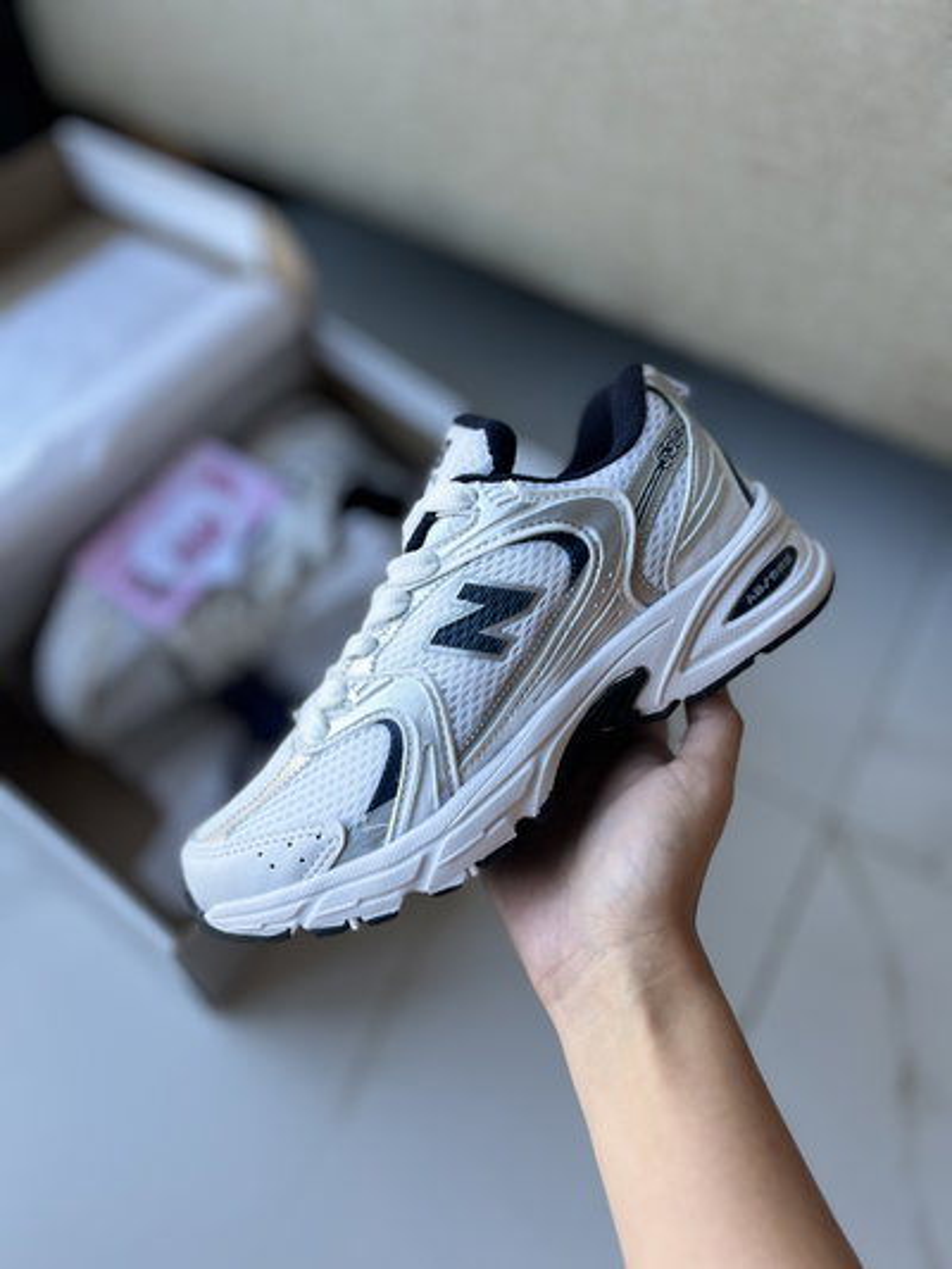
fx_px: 953
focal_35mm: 26
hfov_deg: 53.1
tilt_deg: -59.3
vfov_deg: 67.3
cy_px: 634
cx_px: 476
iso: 32
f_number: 1.6
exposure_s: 1/129
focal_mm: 5.1
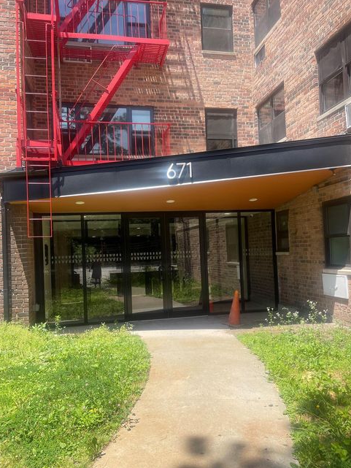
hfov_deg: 53.1
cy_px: 241
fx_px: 351
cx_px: 174
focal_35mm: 26
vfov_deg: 67.3
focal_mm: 5.1
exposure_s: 1/1715
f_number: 1.6
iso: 32
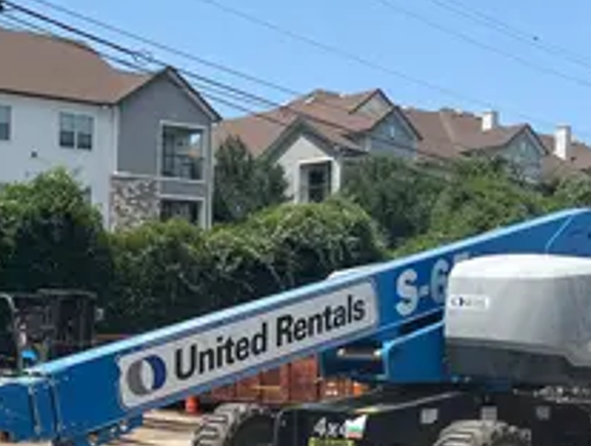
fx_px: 1180
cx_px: 37
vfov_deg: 21.1
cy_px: 359
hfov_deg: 26.9
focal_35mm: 69
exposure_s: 1/3876
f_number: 1.6
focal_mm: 5.1
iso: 50
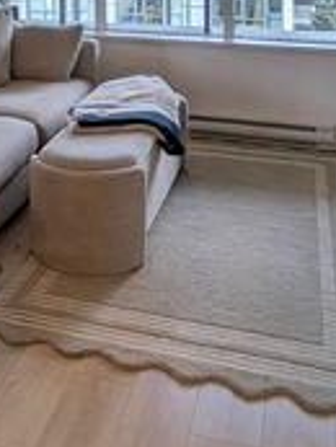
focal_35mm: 46
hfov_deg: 30.9
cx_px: 72
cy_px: -52
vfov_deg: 35.0
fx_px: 595
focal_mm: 2.02
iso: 46
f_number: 1.7
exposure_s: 1/237
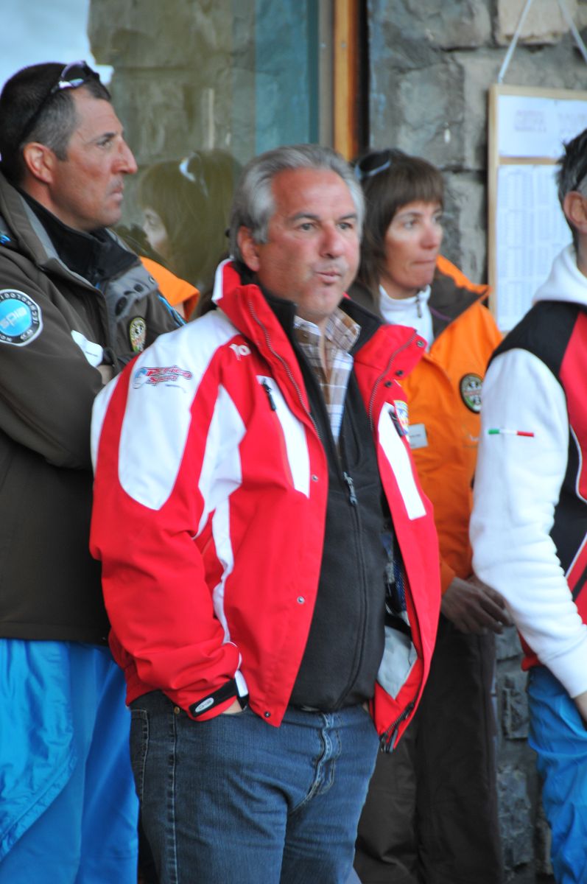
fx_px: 7356
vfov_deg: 6.9
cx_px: 294
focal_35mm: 300
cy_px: 442
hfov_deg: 4.6
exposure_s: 1/40
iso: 400
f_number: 5.6
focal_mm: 200
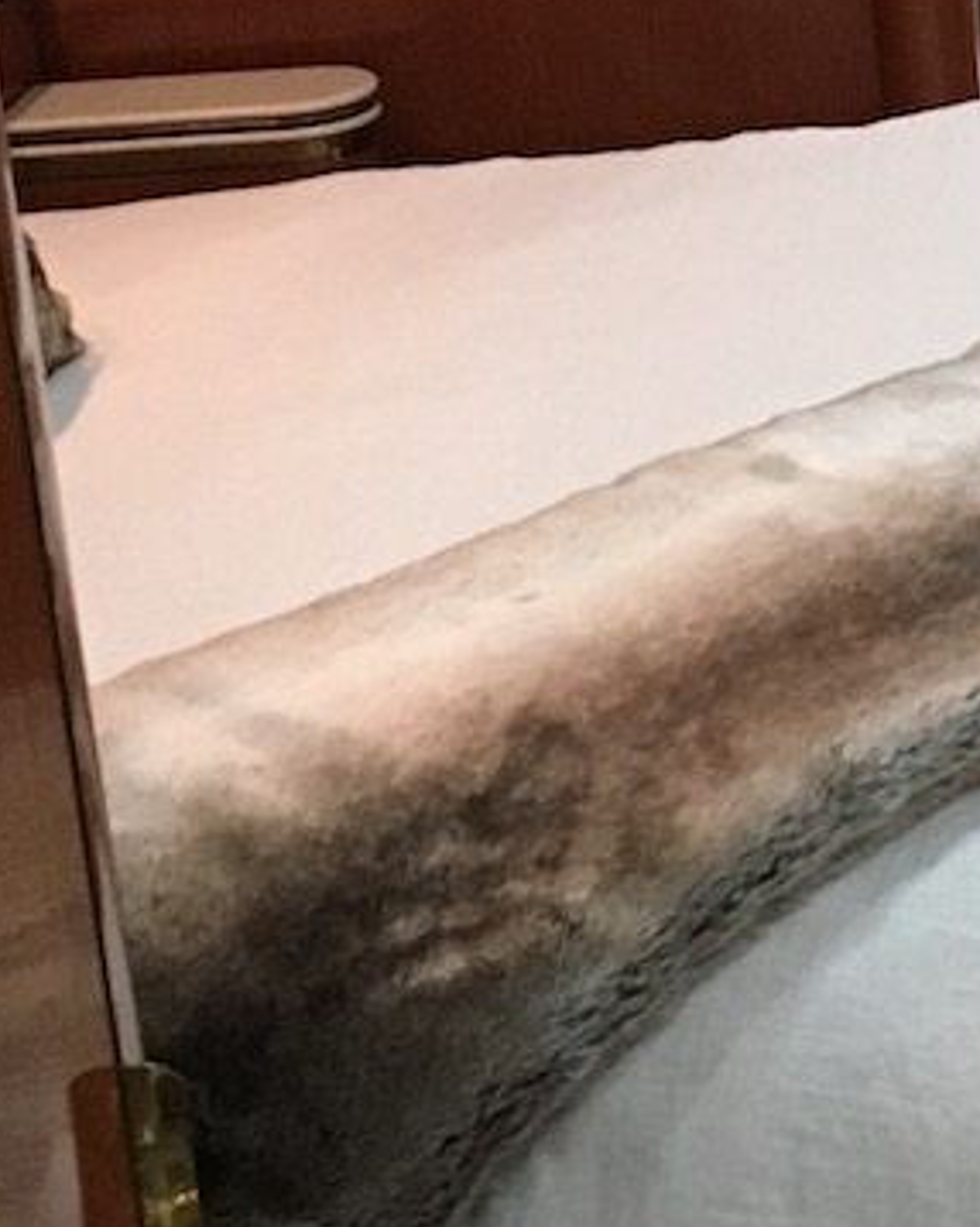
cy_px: 190
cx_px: 1097
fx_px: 4209
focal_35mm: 116
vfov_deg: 16.4
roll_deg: +4.6
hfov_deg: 13.0
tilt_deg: -14.8
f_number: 2.2
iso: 200
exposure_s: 1/15
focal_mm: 4.15
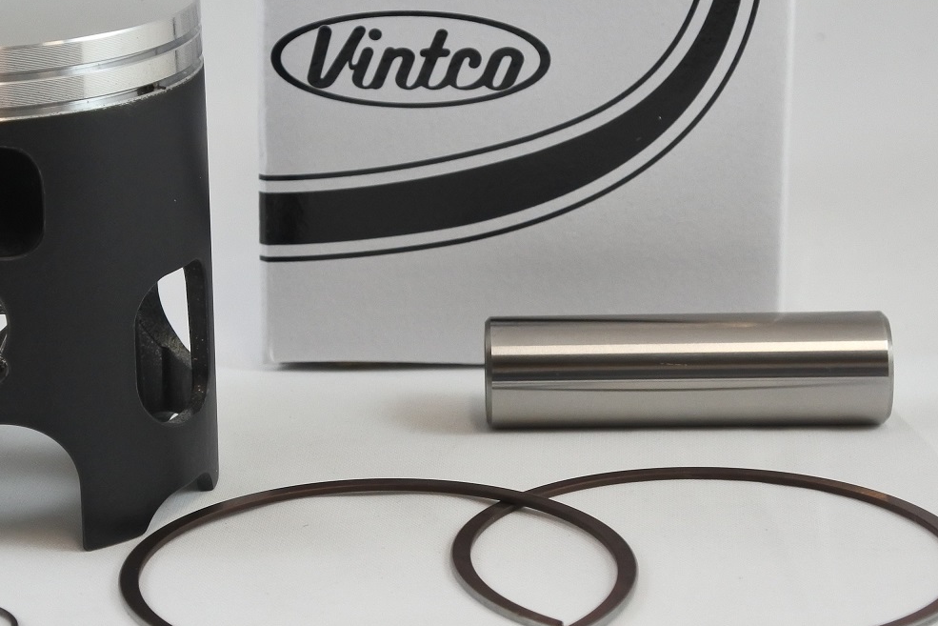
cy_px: 225
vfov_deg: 14.5
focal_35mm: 94
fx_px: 2449
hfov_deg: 21.6
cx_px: 329
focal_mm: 20.6
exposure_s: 1/125
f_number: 4.8
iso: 450
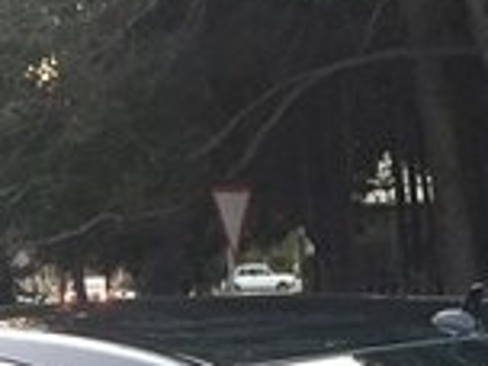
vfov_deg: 10.8
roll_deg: +3.3
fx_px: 1776
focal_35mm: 126
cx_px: 109
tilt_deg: -13.9
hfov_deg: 15.6
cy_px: 721
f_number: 2.2
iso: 160
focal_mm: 4.15
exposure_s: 1/33
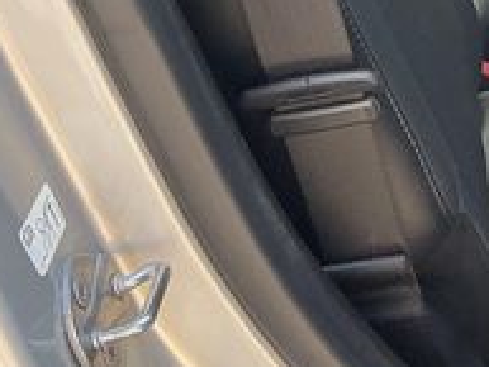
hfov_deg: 15.1
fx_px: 1640
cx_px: 839
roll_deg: -4.5
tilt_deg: -25.1
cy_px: -142
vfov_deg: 12.3
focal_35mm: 116
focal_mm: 3
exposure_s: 1/122
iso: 50
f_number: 1.8
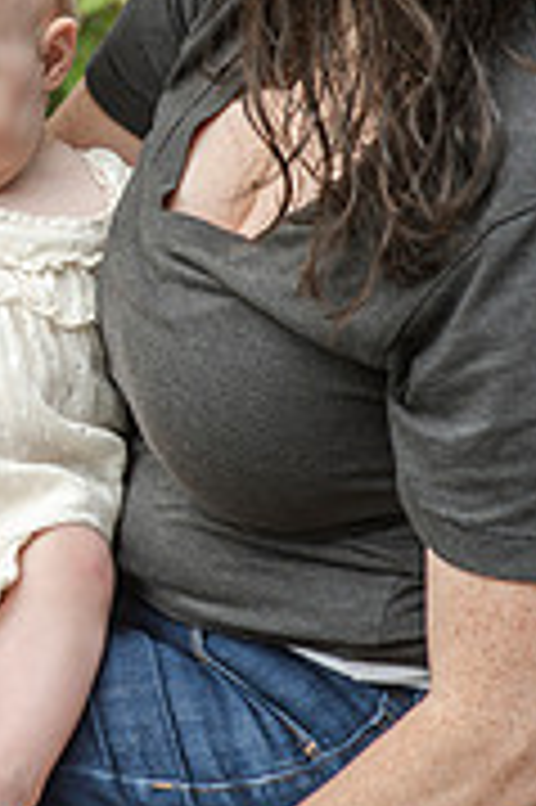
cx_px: -54
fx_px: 4788
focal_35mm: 214
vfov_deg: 9.6
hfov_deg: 6.4
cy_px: 158
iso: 800
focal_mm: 85
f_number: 3.5
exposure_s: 1/3200
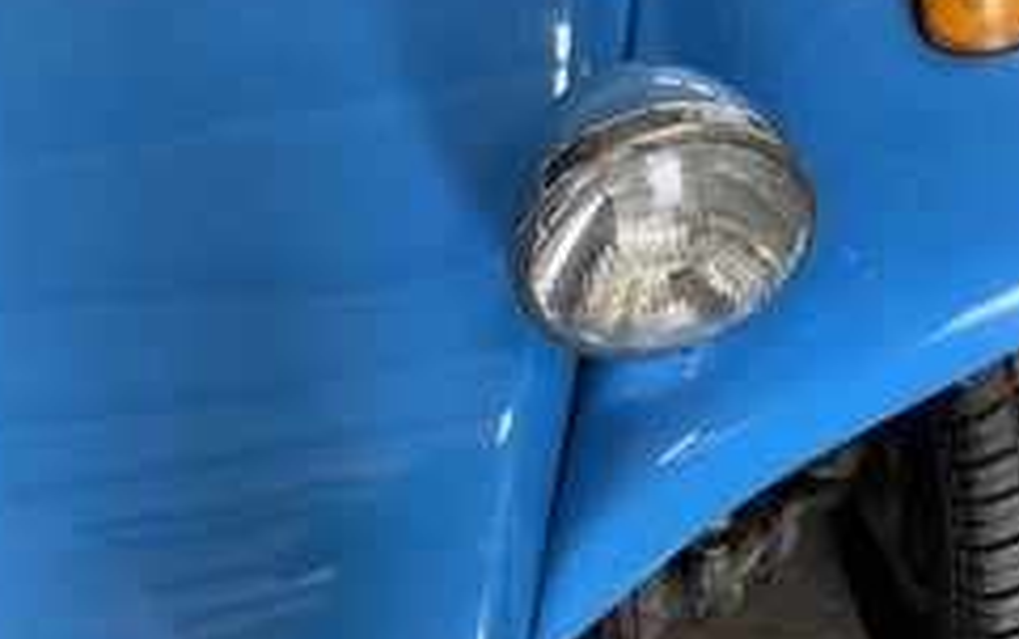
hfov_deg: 39.2
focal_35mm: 51
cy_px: 102
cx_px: 647
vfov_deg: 24.8
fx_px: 1417
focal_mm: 3
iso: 80
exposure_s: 1/60
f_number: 1.8
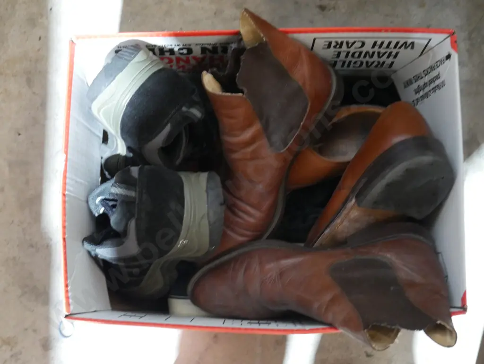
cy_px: 182
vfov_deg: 26.1
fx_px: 783
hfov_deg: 34.3
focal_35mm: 56
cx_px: 242
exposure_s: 1/10
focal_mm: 28
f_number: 5.3
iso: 3200
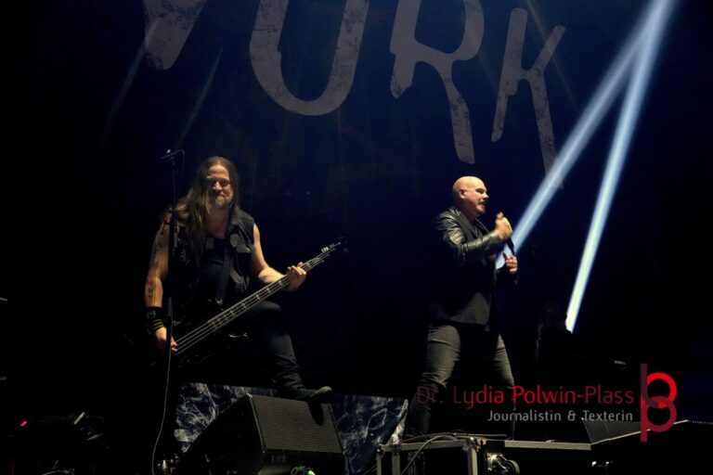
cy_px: 238
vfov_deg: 28.1
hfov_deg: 41.1
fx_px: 951
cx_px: 356
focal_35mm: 48
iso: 6400
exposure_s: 1/125
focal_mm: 32
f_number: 4
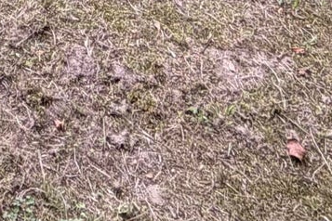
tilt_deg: -15.6
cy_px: -462
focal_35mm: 87
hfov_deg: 20.7
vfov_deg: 10.5
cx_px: -134
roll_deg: +4.6
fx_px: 802
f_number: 2.2
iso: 64
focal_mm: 2.22
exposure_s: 1/124
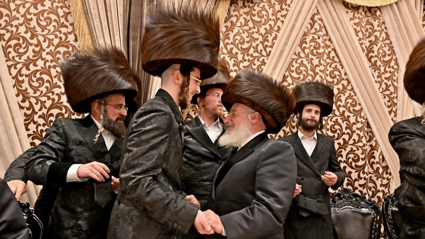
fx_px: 293
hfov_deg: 71.9
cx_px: 209
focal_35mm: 26
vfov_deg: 44.3
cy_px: 131
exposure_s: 1/200
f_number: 4
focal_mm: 24
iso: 1250
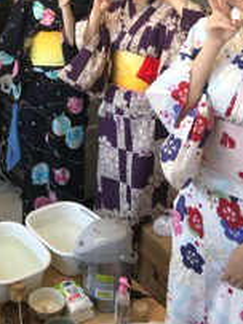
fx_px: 553
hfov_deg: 24.1
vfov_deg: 31.4
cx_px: 24
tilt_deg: -16.3
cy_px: 41
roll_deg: +0.4
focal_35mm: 59
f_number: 1.8
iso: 32
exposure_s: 1/100
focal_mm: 3.99
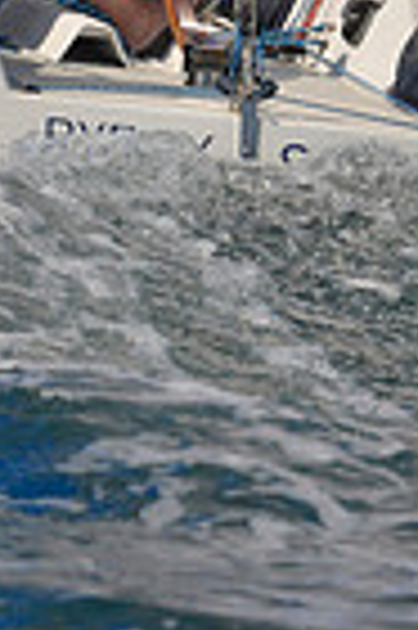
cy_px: -227
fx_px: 10475
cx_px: 171
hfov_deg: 2.3
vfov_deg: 3.4
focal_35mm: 600
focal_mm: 145
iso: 400
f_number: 10
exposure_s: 1/800
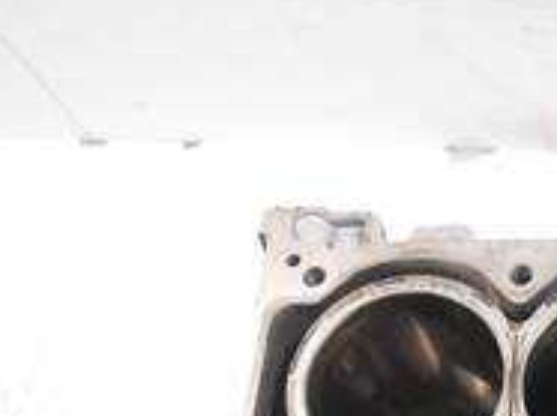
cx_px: 635
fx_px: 996
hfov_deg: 28.0
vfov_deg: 22.6
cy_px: 425
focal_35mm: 62
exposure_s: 1/60
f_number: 3.5
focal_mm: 12
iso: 1250
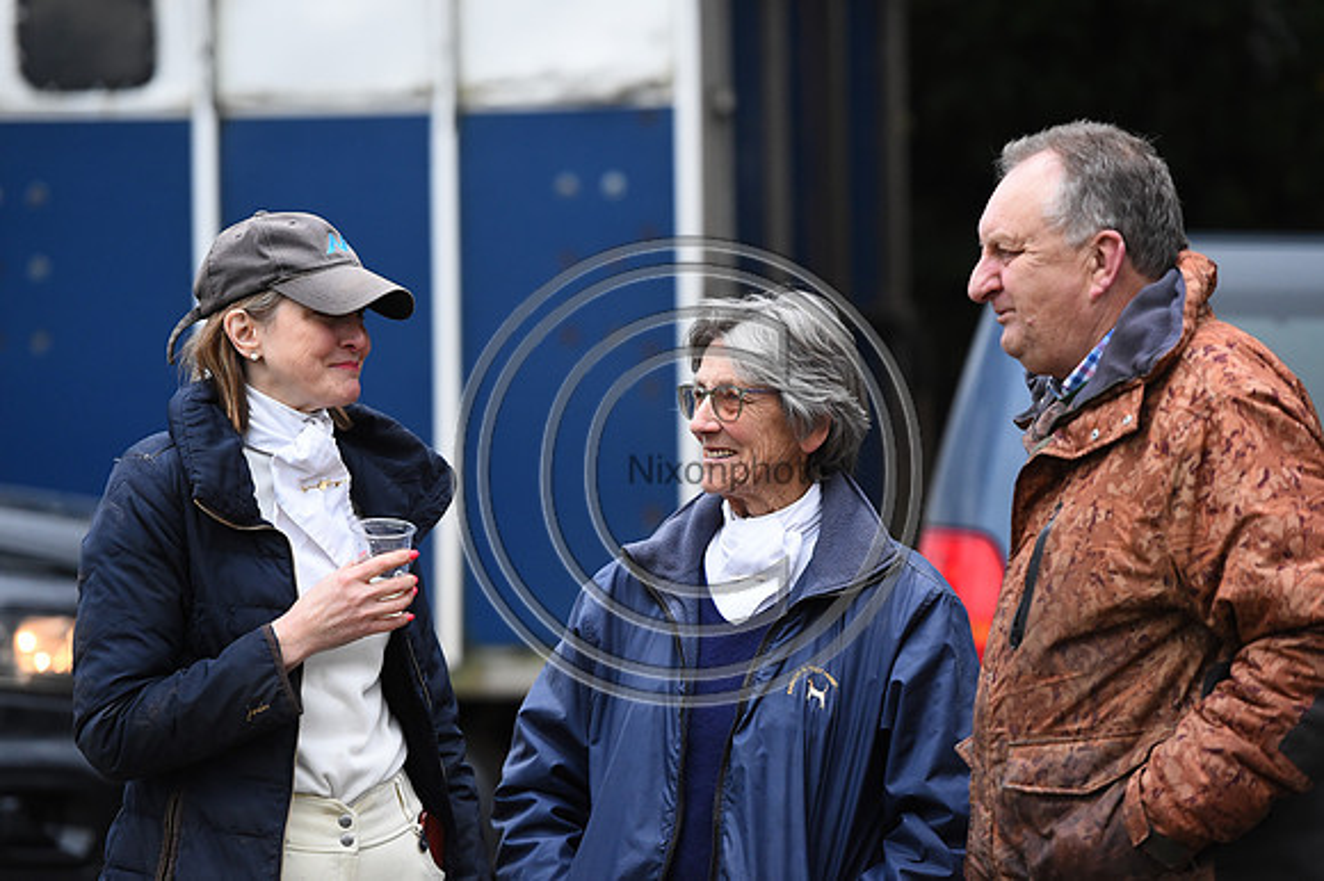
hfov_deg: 12.8
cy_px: 440
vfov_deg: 8.6
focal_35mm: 160
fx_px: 5881
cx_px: 662
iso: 3200
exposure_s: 1/1250
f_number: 3.5
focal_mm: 160
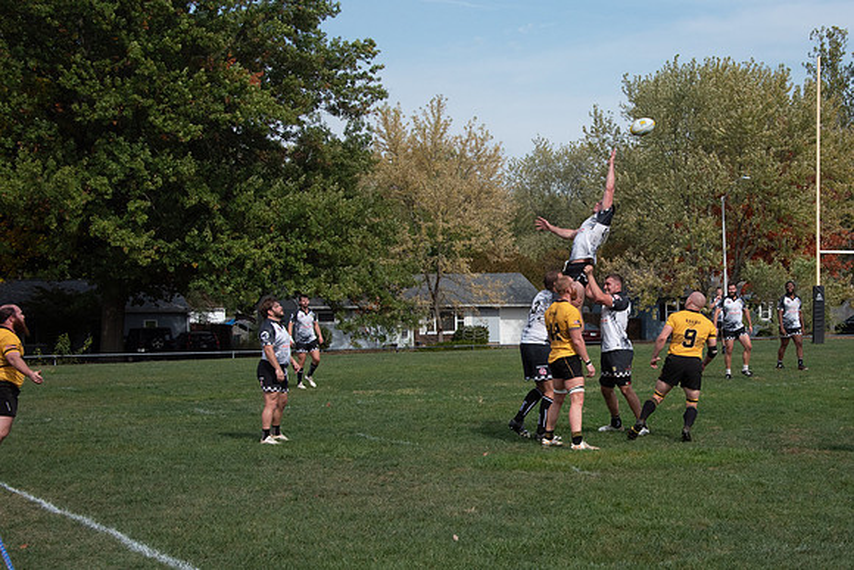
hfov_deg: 25.8
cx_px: 589
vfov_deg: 17.5
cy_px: 318
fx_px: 1851
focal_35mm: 78
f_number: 11
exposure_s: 1/2000
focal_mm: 56
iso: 400
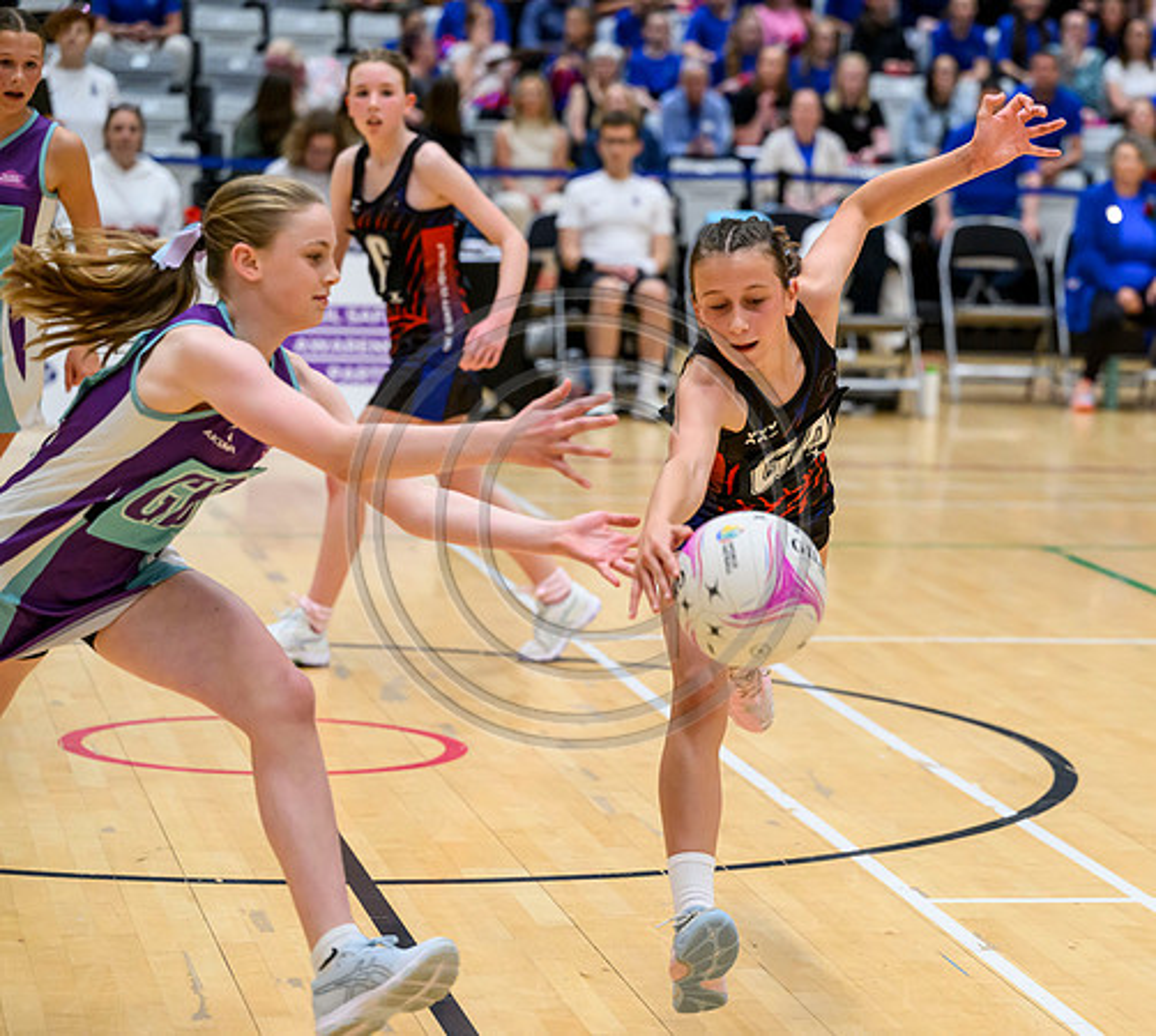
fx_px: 4532
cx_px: 777
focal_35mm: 126
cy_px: 518
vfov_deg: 13.0
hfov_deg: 14.5
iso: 5000
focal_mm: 105
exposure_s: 1/1000
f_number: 3.5
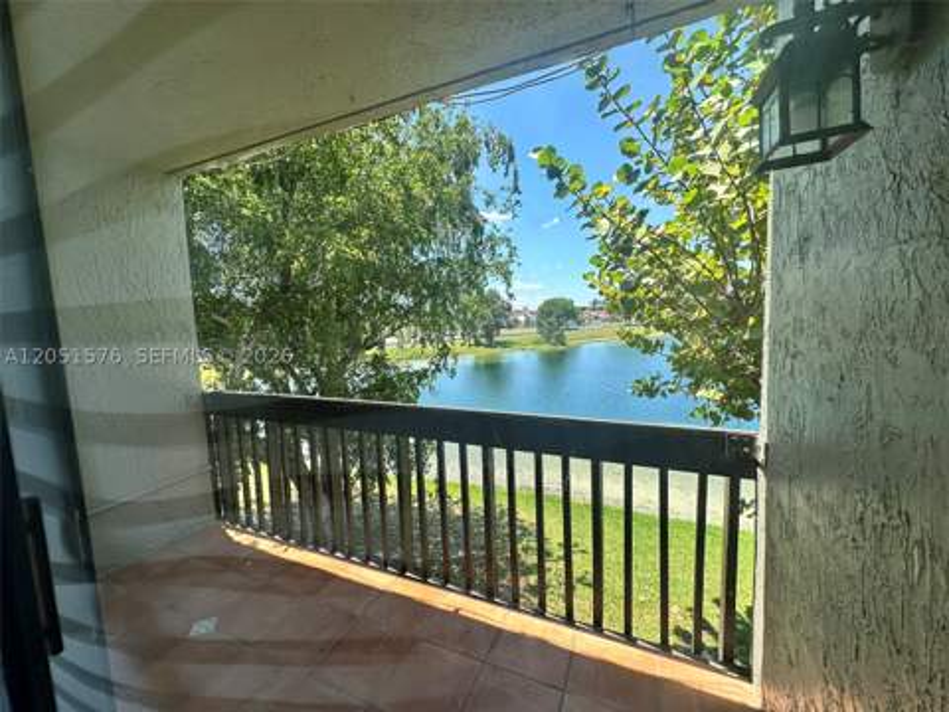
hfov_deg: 102.1
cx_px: 474
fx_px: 384
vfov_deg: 85.7
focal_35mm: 14
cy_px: 356
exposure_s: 1/759
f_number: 2.2
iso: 50
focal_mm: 2.22
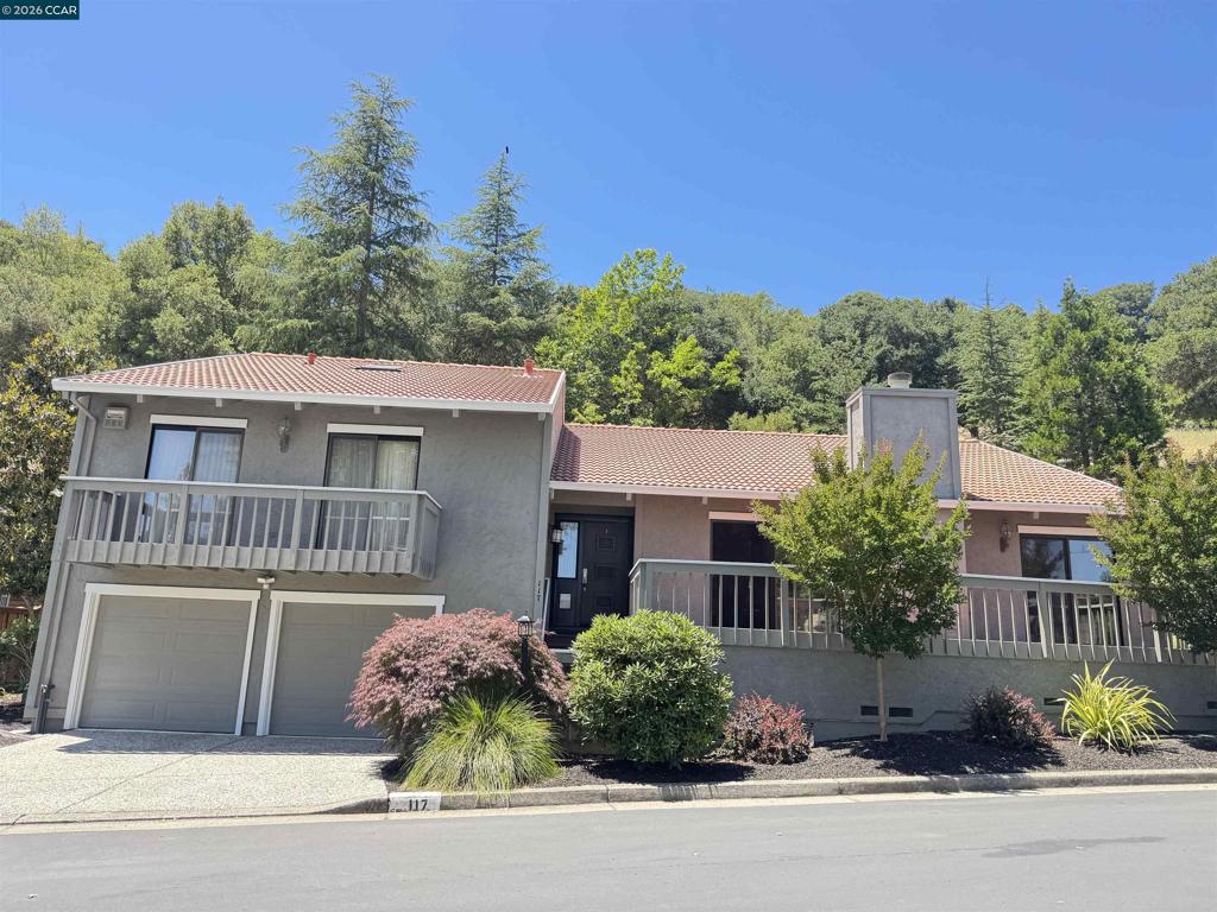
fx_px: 844
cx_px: 608
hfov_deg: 71.6
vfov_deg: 56.8
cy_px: 456
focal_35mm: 24
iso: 80
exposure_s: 1/651
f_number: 1.78
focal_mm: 6.76
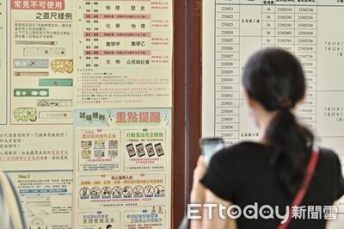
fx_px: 1432
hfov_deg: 13.7
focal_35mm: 150
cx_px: 172
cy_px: 114
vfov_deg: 9.1
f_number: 3.5
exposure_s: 1/250
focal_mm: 150
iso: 500
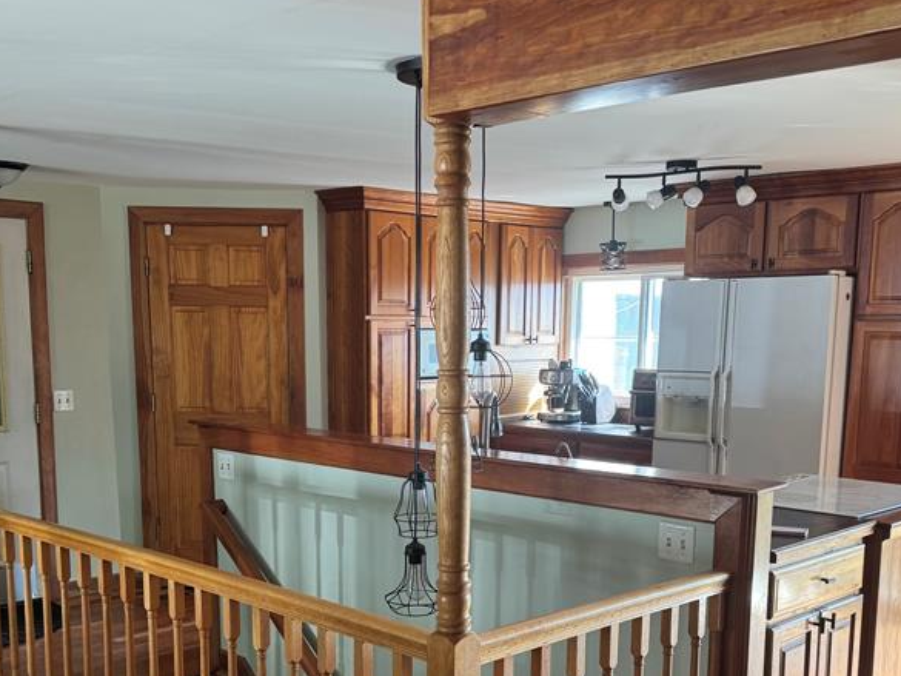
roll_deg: -0.6
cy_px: 497
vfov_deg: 33.7
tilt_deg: -9.7
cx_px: 414
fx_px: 1093
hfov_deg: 44.7
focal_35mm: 42
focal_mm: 6.76
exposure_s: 1/121
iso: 160
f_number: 1.78
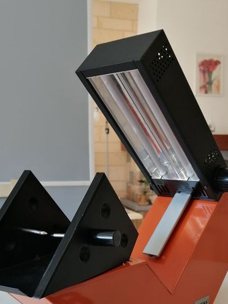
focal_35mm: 45
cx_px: 131
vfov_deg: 40.7
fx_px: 395
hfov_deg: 32.1
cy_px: 232
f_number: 1.8
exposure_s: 1/50
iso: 80
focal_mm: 3.95
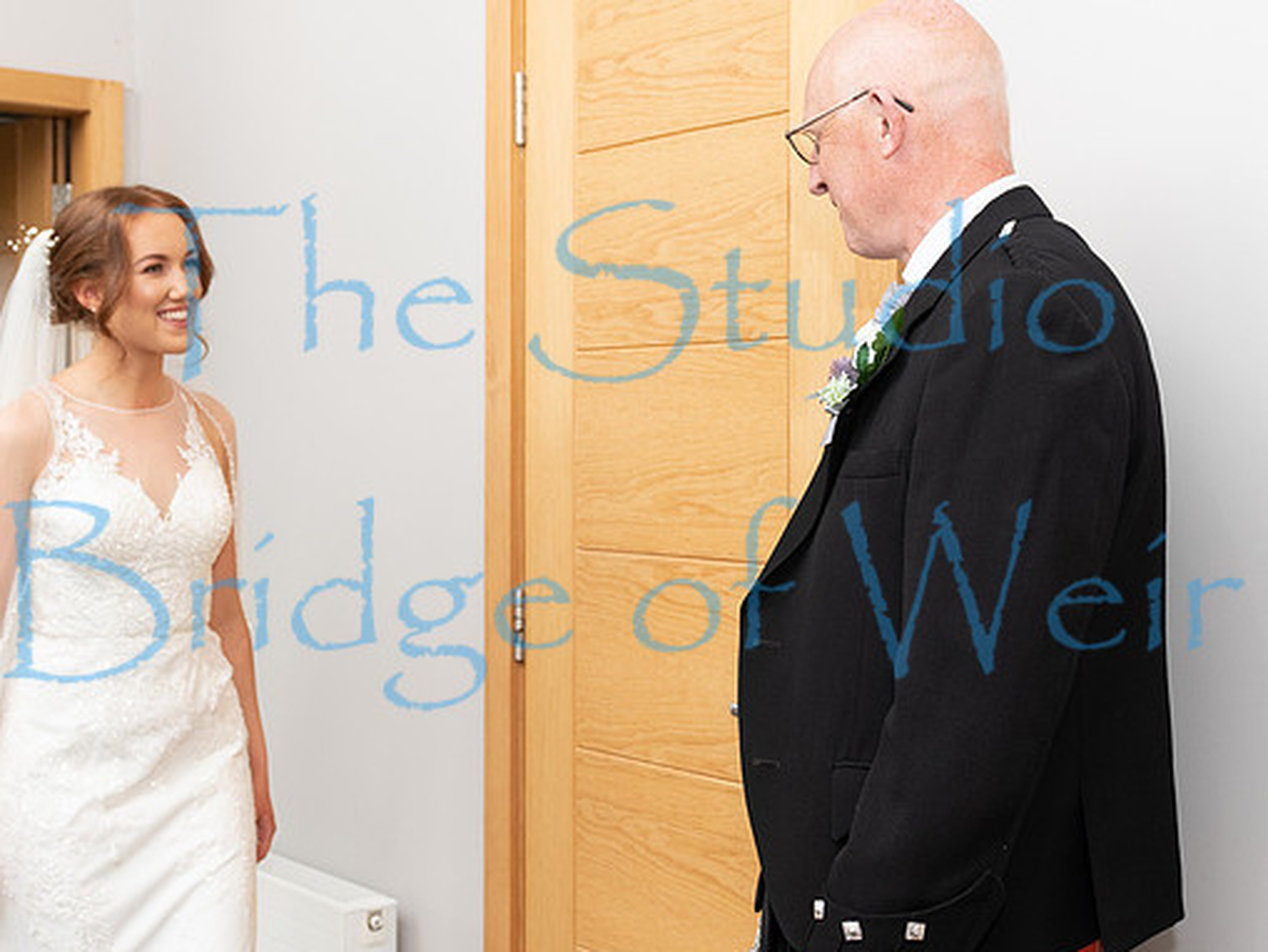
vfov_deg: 28.5
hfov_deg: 37.5
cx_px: 621
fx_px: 1869
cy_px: 412
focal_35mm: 51
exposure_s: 1/200
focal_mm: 24
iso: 360
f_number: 3.5
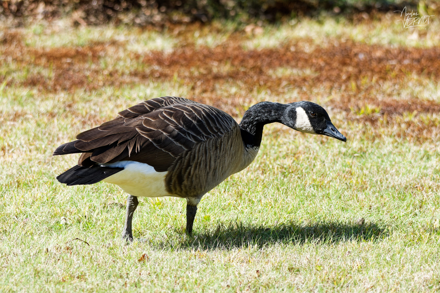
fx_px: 4950
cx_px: 220
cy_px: 146
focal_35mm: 405
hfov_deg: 5.1
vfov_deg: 3.4
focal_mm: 270
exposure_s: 1/1250
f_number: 5.6
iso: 800
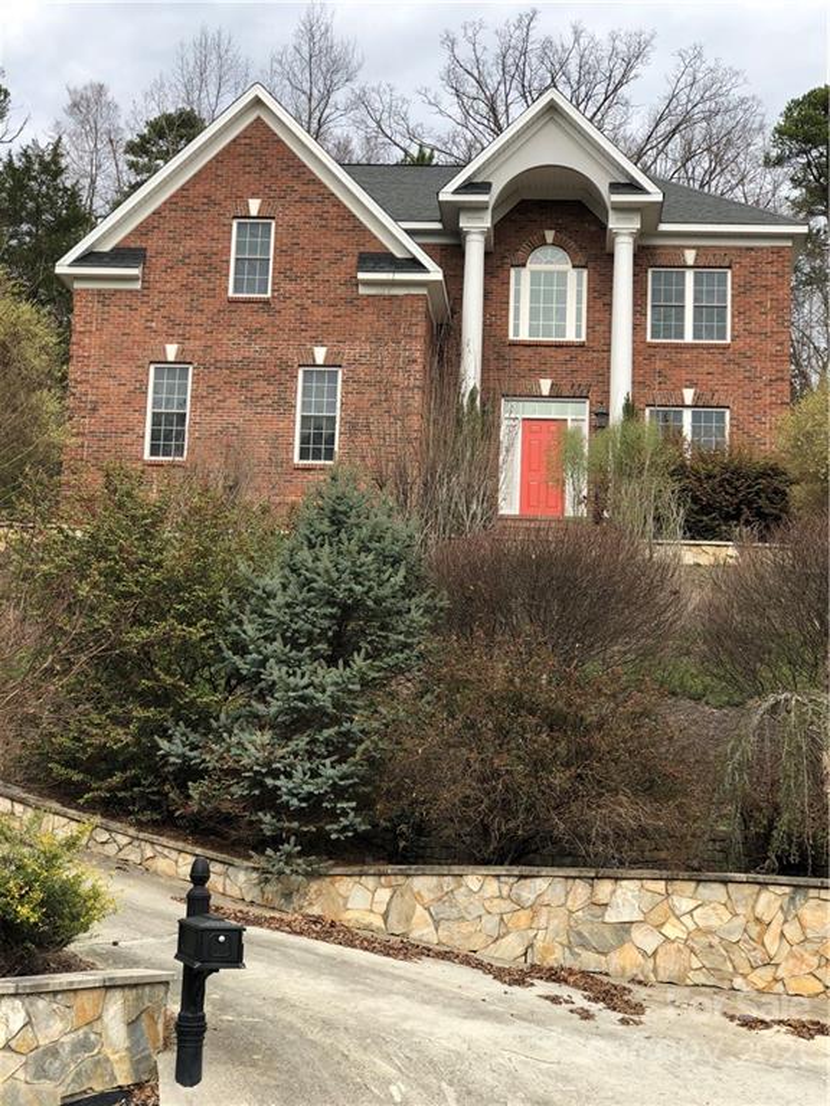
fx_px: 1822
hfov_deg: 25.7
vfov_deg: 33.8
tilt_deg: +8.5
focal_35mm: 57
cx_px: 415
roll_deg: -2.4
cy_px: 553
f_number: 2.8
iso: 20
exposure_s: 1/353
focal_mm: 6.6
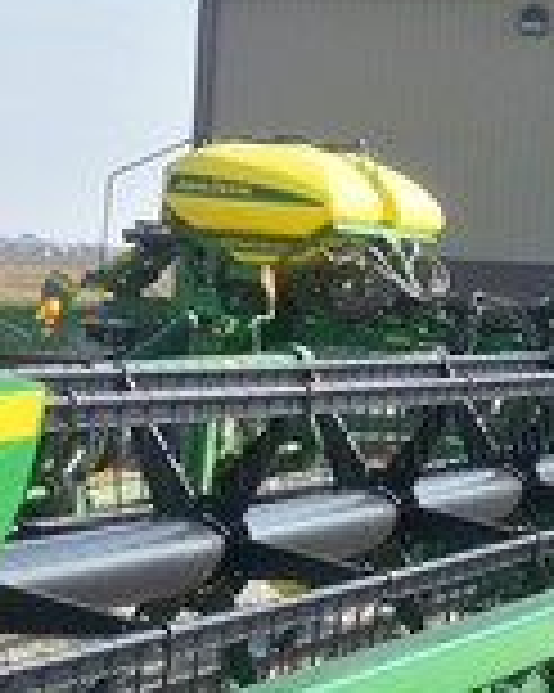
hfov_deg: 12.2
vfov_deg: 15.8
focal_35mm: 121
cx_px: -252
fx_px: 2482
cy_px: 536
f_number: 3.1
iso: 80
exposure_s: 1/640
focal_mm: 6.3
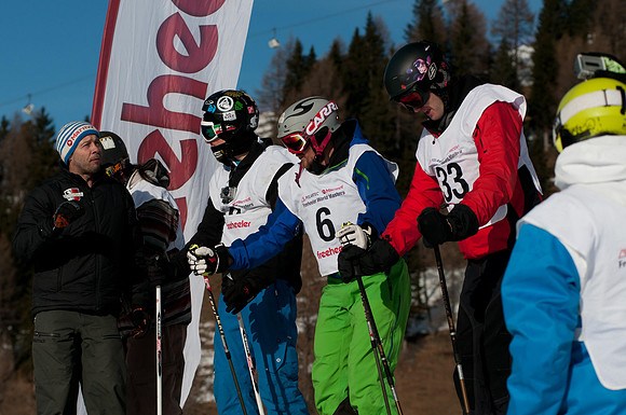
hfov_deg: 15.9
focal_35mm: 129
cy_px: 208
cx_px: 313
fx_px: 2240
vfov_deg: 10.6
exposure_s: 1/1250
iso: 200
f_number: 5
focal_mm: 86
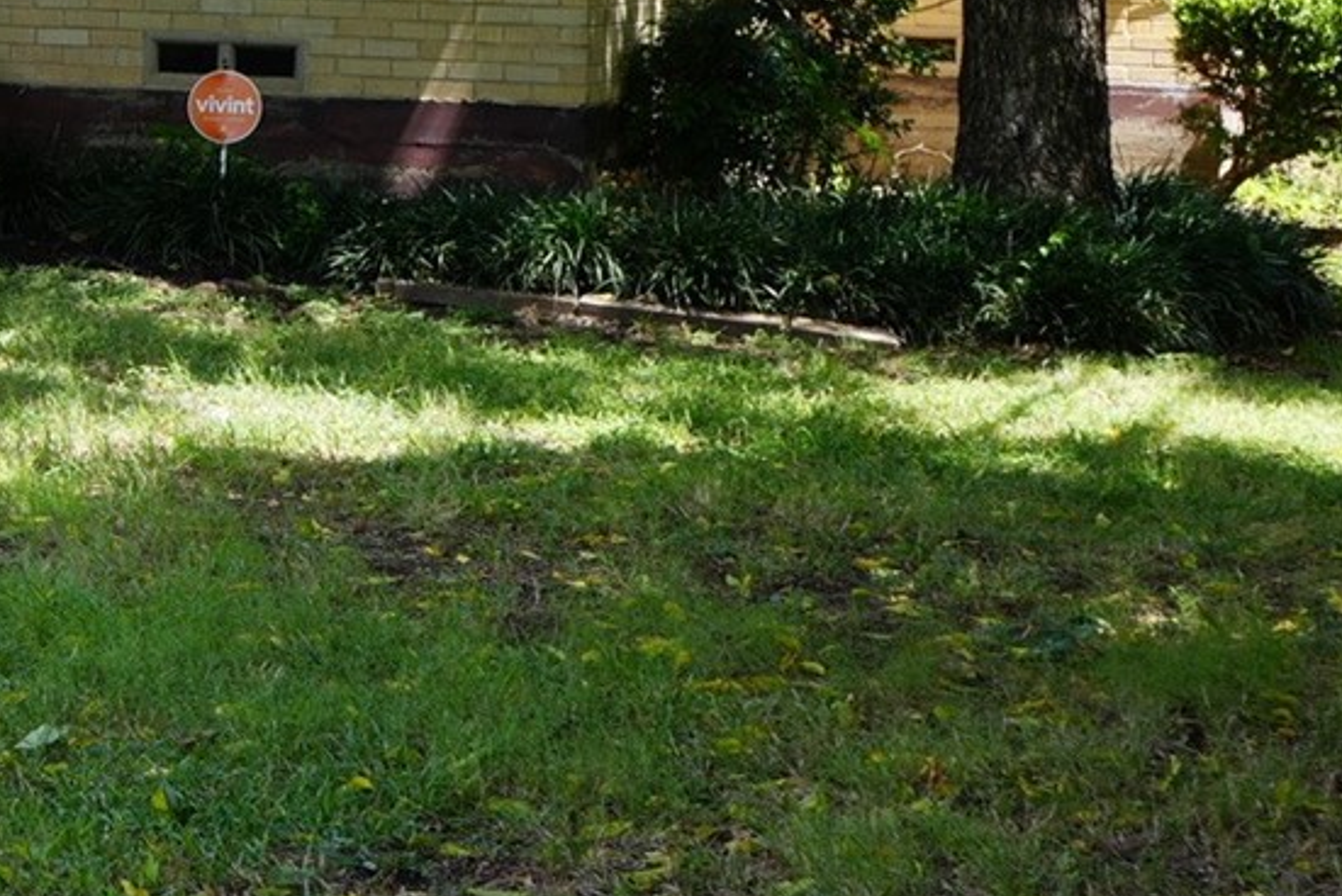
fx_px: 4848
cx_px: -404
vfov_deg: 10.4
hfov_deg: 15.0
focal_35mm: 130
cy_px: -224
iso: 100
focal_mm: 33
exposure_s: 1/100
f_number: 6.3
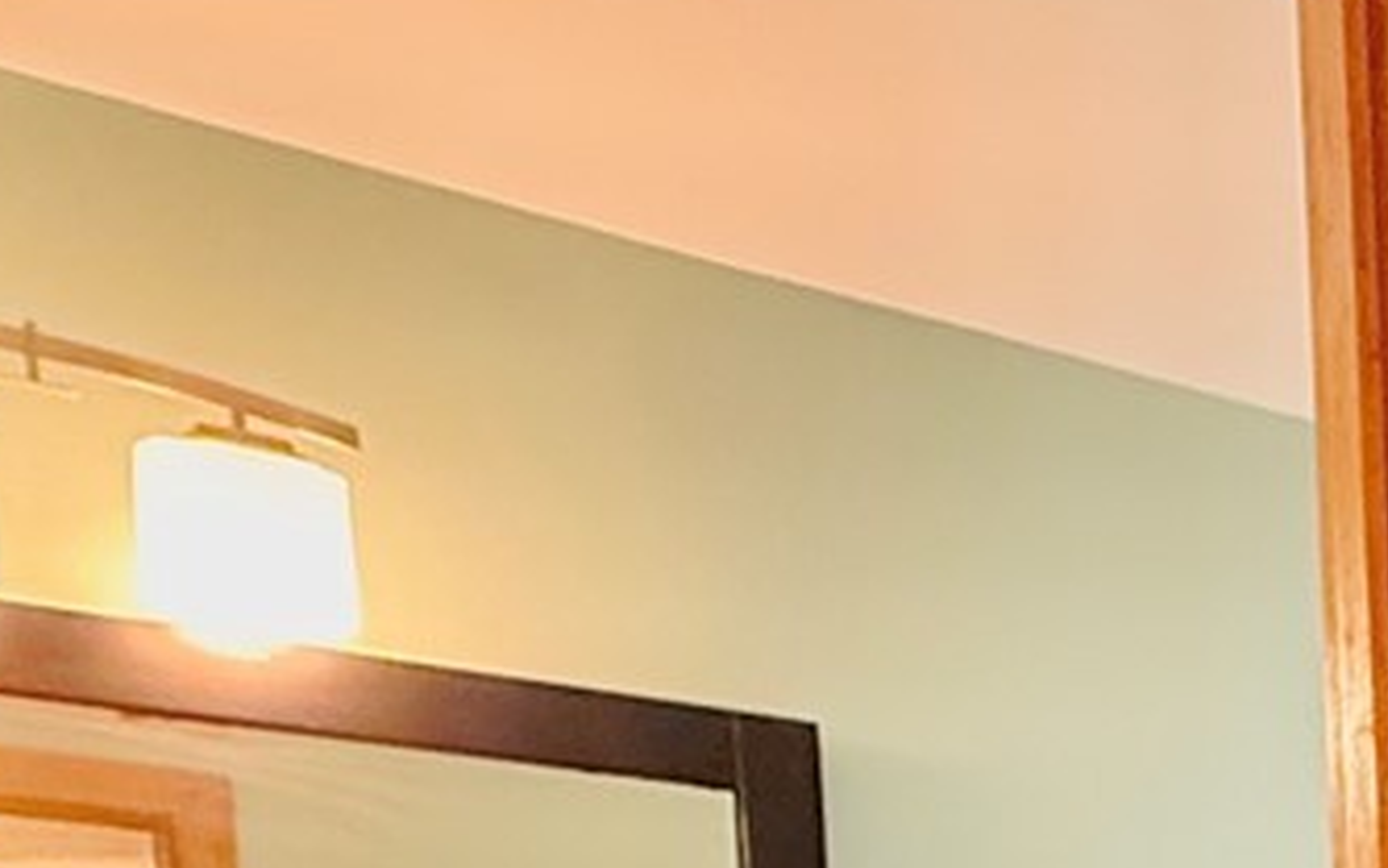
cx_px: 2265
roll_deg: -0.2
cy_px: 1632
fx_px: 2687
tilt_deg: -6.2
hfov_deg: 22.1
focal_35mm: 71
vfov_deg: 15.4
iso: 640
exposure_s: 1/60
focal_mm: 2.22
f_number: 2.2
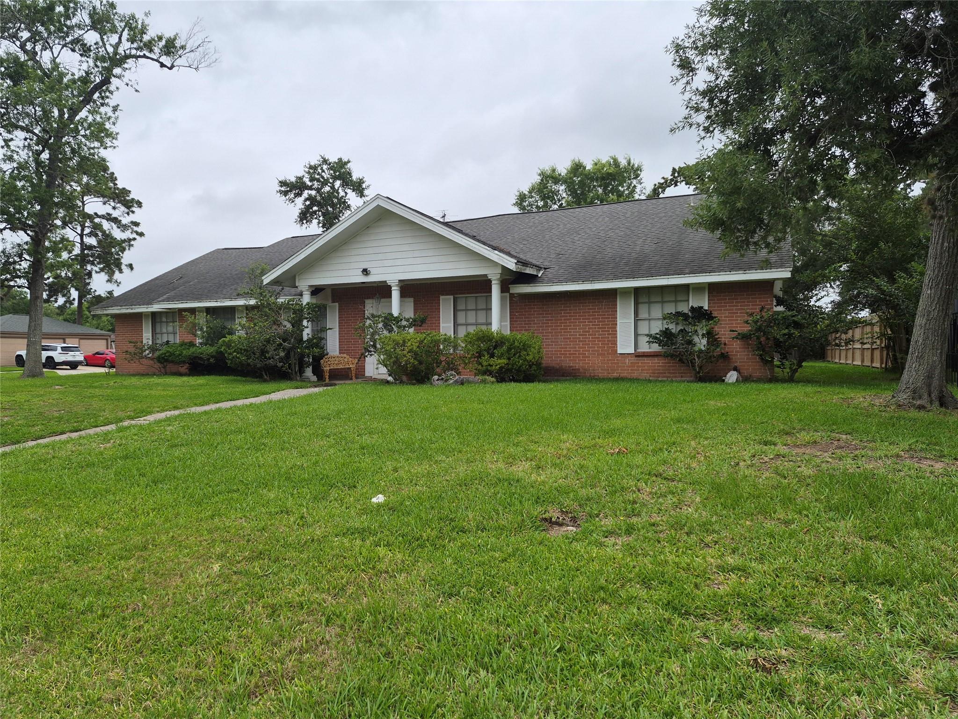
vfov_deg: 58.9
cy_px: 360
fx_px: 637
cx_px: 479
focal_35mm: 23
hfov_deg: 73.9
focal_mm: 5.4
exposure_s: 1/3704
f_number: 1.8
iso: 80
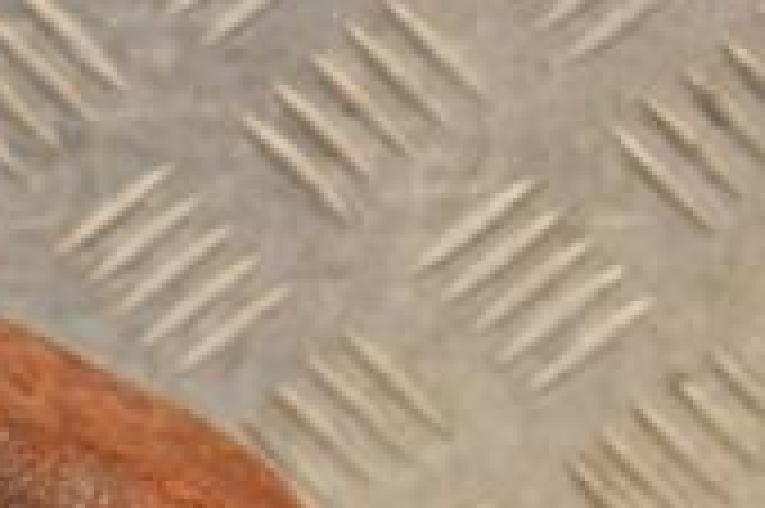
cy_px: 769
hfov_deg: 6.2
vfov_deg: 4.2
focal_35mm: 328
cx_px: -297
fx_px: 6963
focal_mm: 62
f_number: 5.3
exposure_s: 1/160
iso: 800
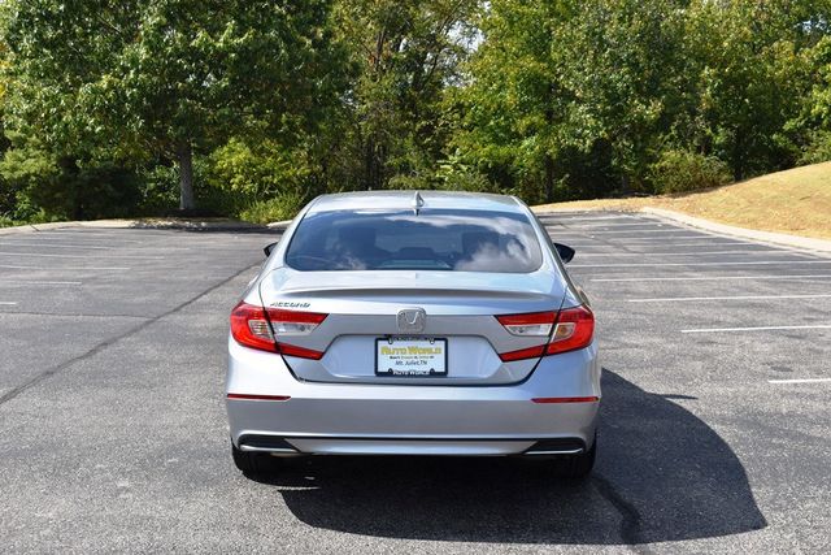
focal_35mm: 48
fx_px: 1108
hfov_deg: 41.1
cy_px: 278
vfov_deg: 28.1
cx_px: 416
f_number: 8
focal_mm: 32
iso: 100
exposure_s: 1/250
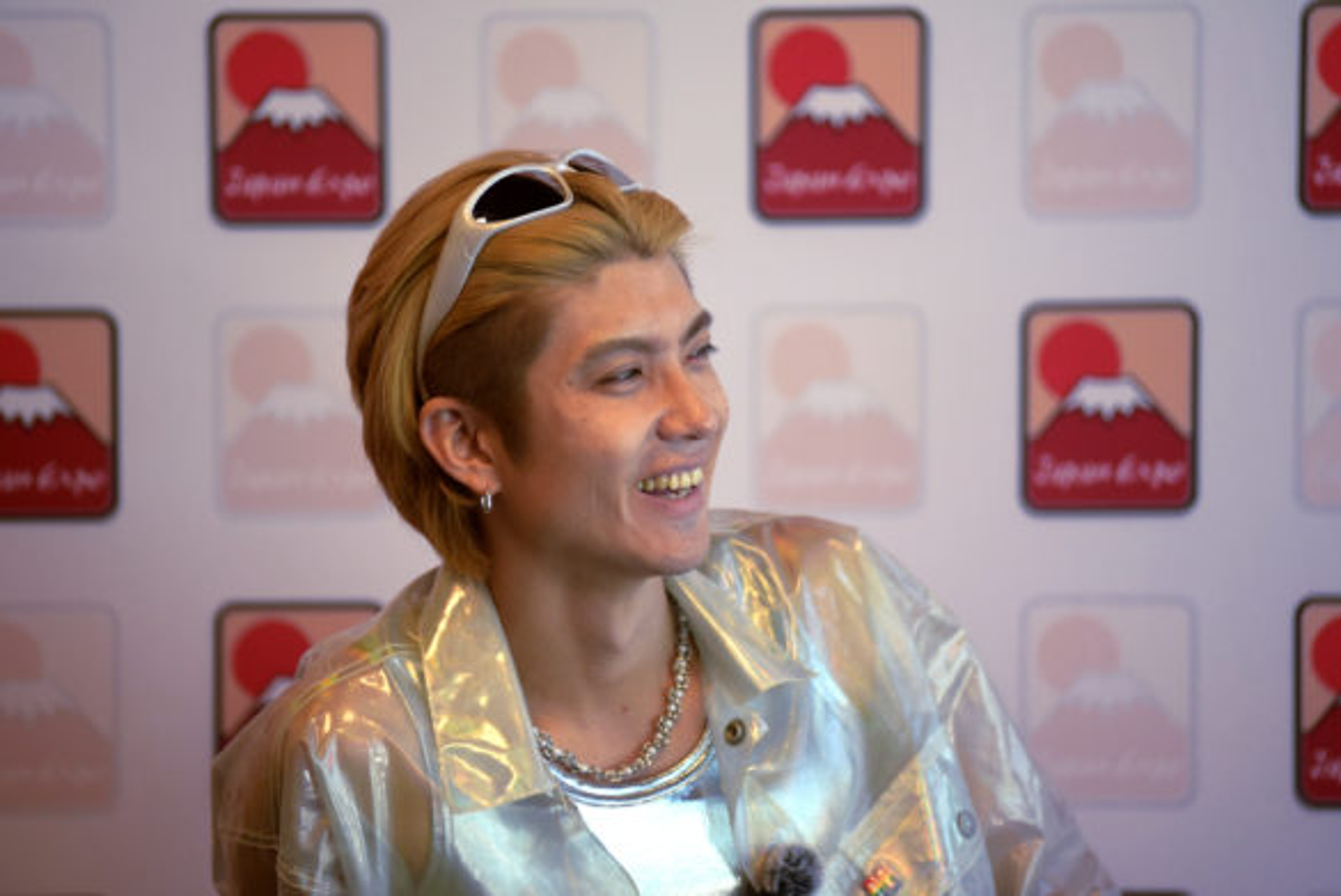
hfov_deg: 12.4
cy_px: 448
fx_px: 6151
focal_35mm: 165
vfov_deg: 8.3
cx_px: 670
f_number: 2.8
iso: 1600
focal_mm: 165
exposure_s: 1/500
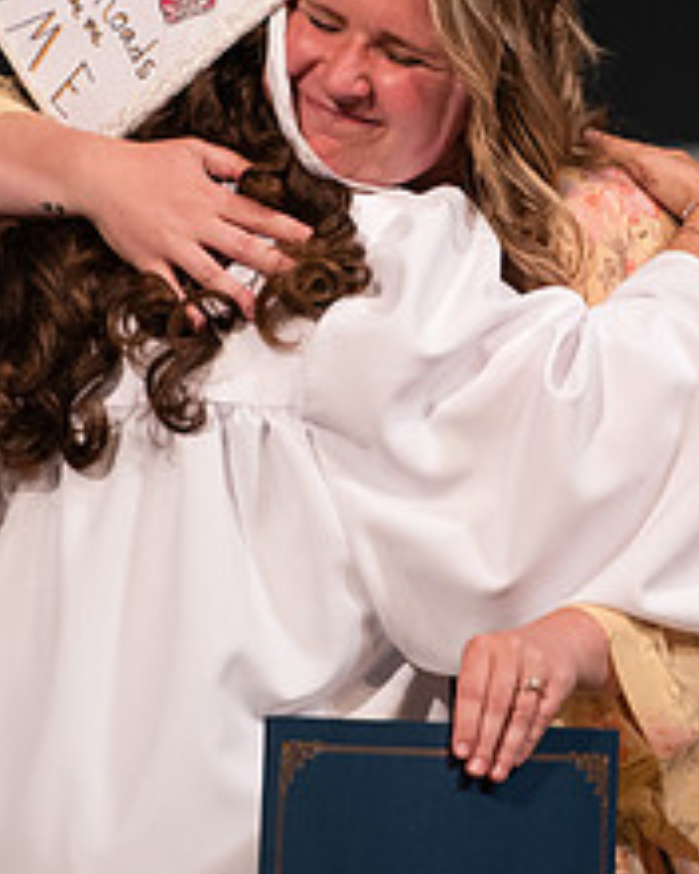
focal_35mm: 688
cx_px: 391
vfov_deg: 2.8
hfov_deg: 2.3
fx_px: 17791
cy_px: 217
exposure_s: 1/250
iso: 800
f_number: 2.8
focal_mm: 200
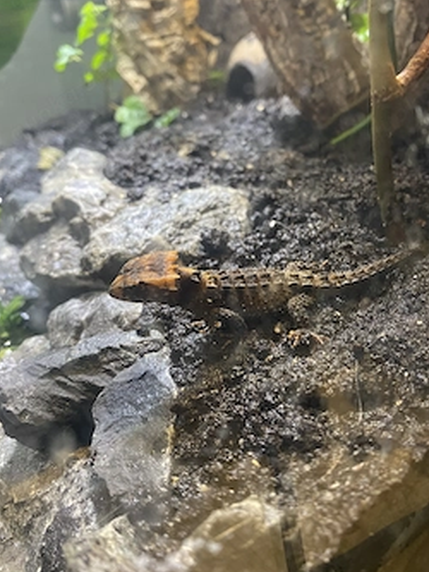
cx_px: 240
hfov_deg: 46.7
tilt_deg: -21.3
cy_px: 261
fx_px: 495
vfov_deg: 59.9
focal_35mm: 30
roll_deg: +5.4
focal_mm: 4.25
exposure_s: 1/33
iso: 400
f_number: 1.8
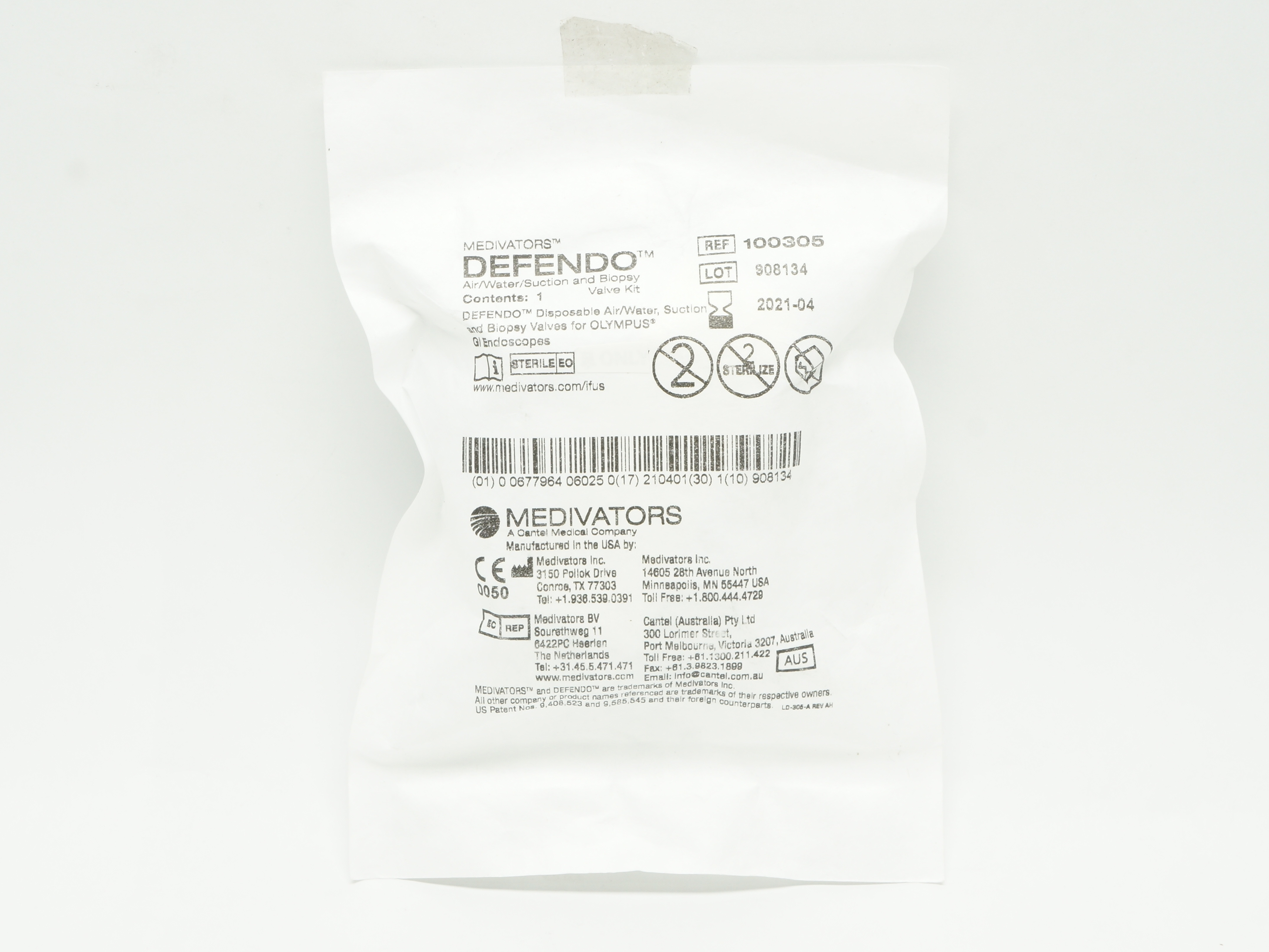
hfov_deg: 31.9
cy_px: 475
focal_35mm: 61
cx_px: 651
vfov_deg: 24.2
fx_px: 2220
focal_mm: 37
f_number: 11
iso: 400
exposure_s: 1/15
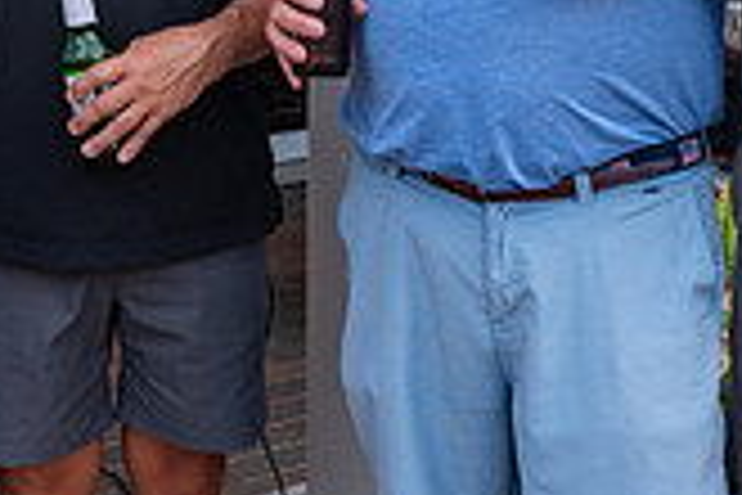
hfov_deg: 20.3
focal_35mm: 100
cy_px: -153
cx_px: 202
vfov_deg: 13.2
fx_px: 2061
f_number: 4
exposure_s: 1/500
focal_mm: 28.5
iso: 500
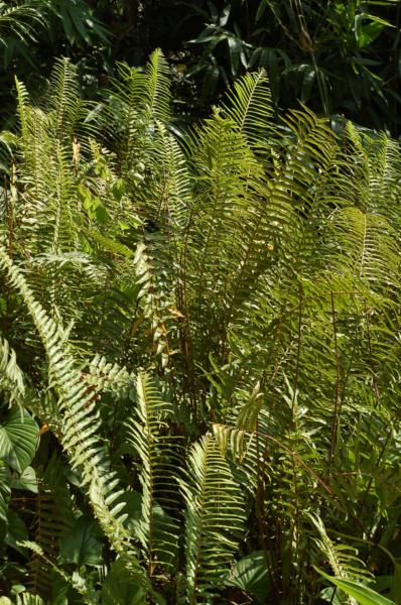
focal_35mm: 90
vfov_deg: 22.7
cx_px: 200
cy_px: 302
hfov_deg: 15.1
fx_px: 1509
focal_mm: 60
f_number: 13
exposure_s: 1/100
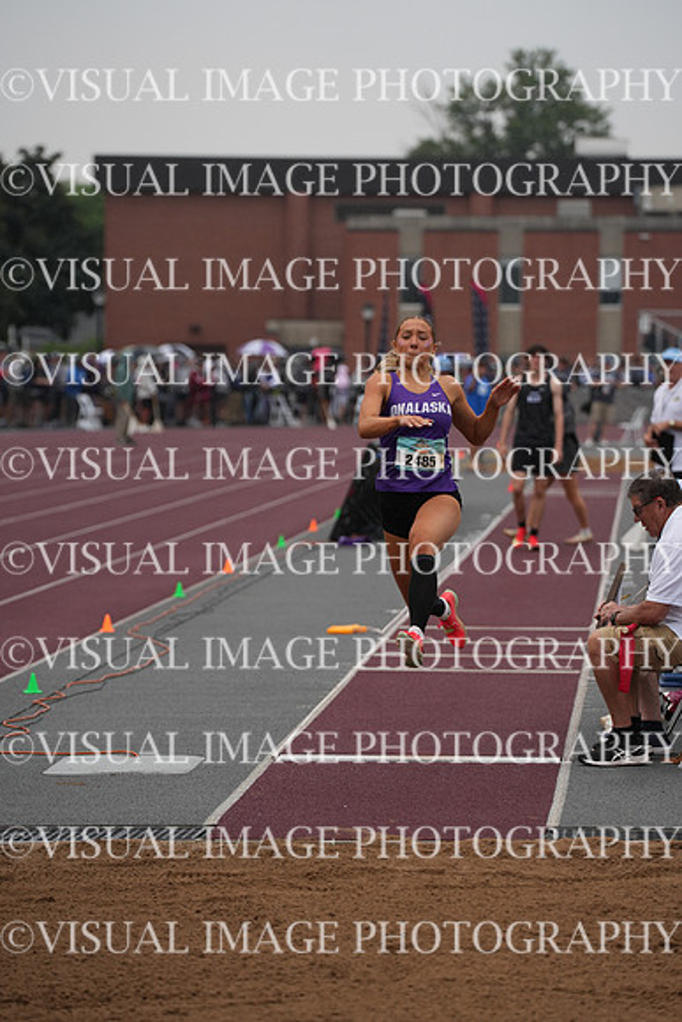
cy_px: 511
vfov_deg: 13.2
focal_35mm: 155
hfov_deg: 8.9
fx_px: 4402
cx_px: 341
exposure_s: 1/2000
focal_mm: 155
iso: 800
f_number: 4
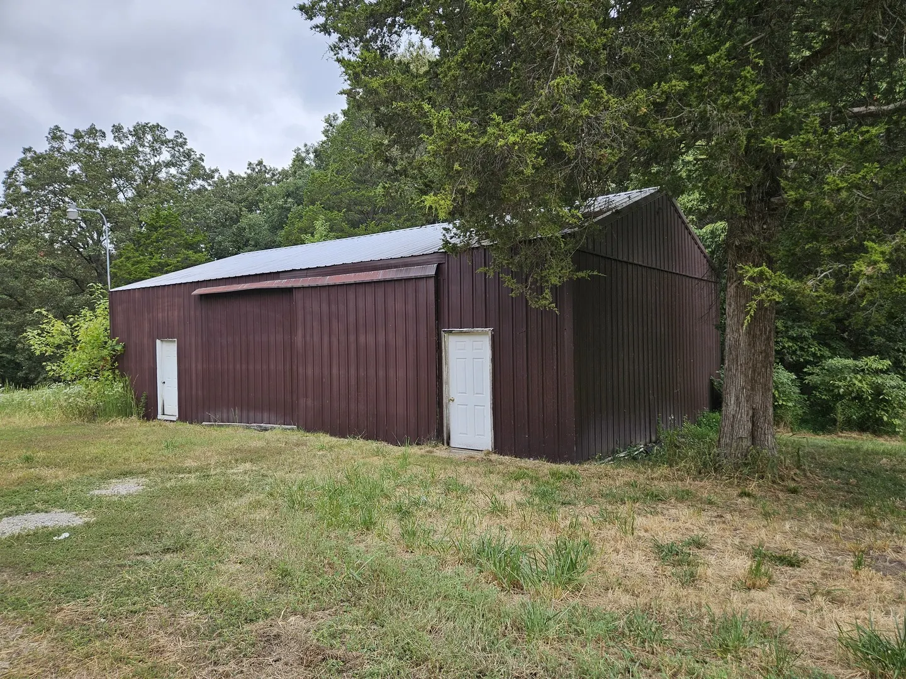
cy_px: 340
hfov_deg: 73.9
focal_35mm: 23
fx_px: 602
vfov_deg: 58.9
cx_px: 453
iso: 25
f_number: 1.8
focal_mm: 5.4
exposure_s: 1/387
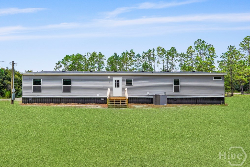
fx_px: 118
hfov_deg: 93.2
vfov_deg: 70.4
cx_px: 118
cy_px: 85
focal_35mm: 17
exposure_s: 1/400
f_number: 9
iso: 320
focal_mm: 16
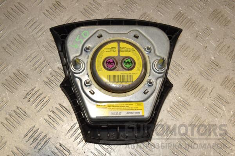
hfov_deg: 38.9
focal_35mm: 51
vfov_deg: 26.5
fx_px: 333
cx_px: 118
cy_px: 78
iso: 800
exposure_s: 1/200
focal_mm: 34
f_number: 11
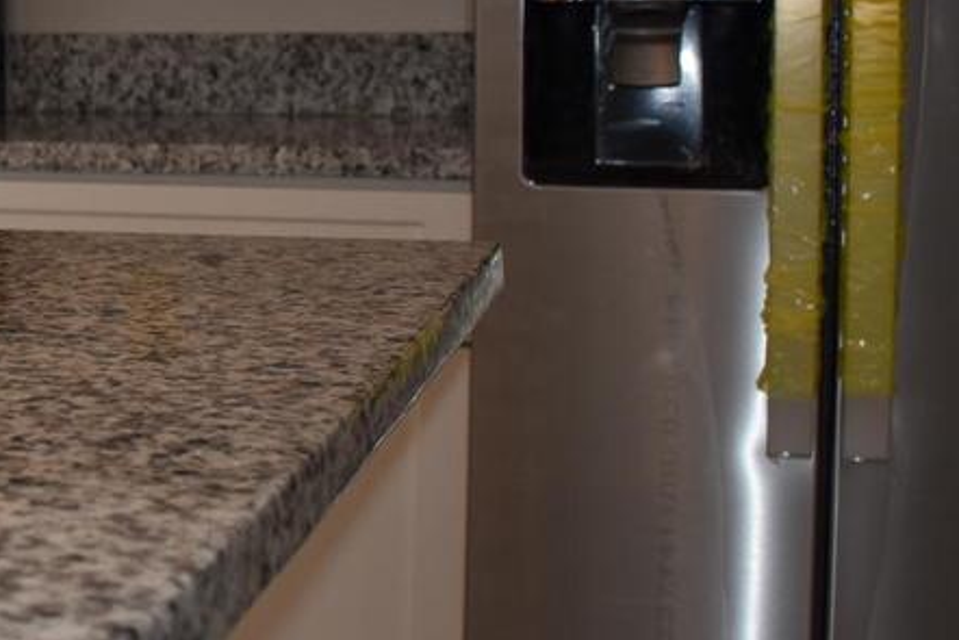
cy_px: 87
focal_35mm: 88
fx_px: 2345
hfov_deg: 19.3
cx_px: -599
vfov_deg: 15.4
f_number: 3.5
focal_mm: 18
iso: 180
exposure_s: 1/250
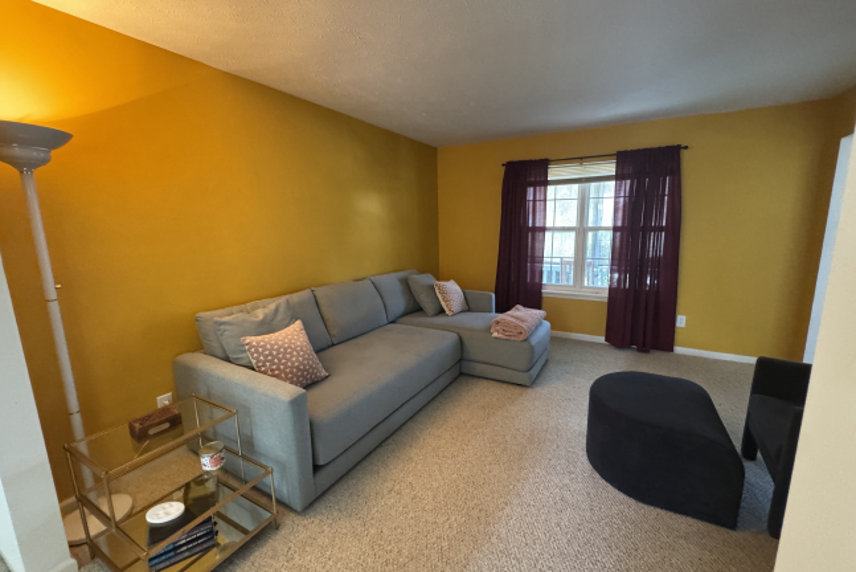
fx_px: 357
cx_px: 439
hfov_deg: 100.3
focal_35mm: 15
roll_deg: +0.3
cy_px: 286
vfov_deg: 77.4
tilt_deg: -9.5
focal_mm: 2.22
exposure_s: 1/60
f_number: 2.2
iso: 800
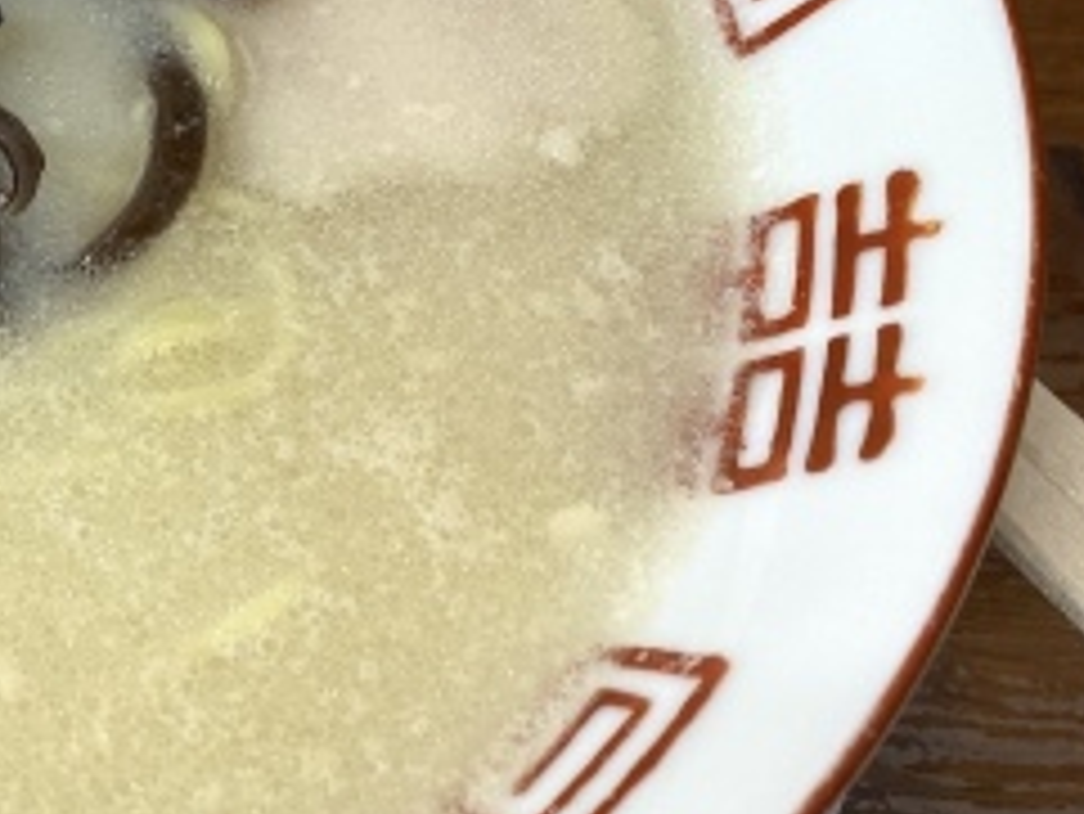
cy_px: 387
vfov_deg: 21.3
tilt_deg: -55.9
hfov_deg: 24.7
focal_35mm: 69
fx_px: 2162
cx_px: -297
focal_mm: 4.25
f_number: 1.8
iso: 64
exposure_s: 1/60
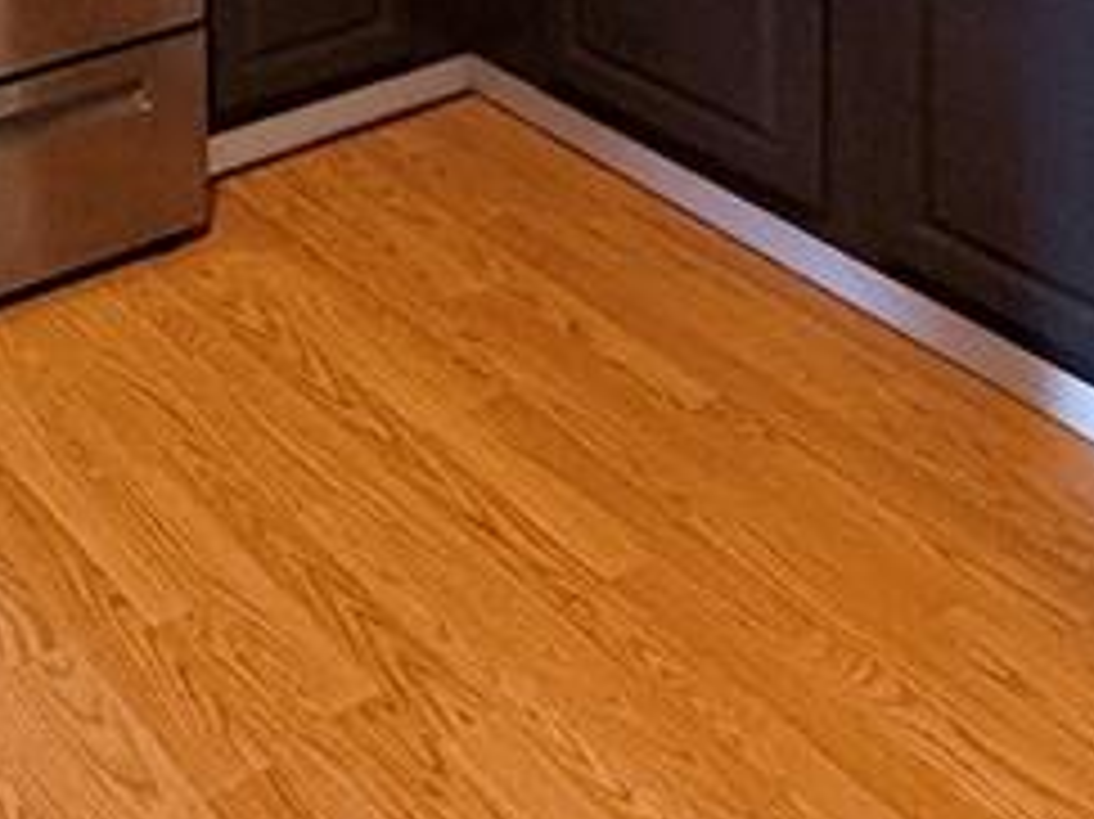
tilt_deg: -0.9
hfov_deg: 30.8
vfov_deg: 18.2
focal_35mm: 59
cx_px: 50
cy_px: -742
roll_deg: +0.3
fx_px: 1864
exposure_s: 1/60
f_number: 2.2
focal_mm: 2.22
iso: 500
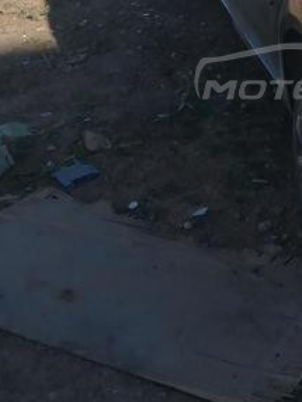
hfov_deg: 18.1
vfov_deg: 24.2
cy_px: 71
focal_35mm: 79
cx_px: 317
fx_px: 918
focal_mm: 3.6
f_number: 1.8
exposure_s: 1/1582
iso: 50
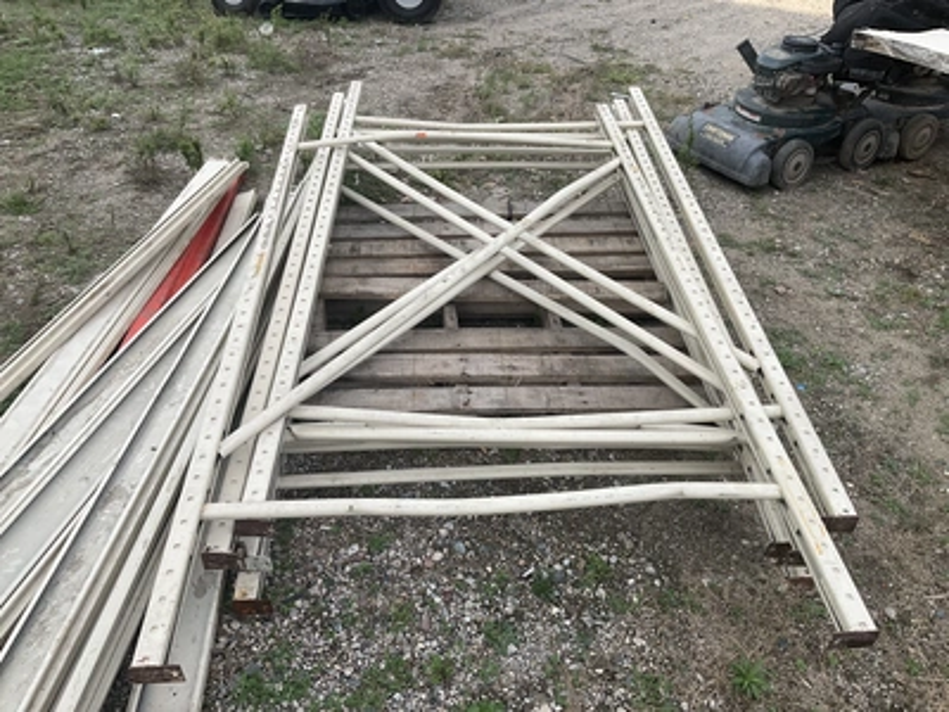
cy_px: 356
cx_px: 474
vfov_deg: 48.2
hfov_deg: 61.7
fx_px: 795
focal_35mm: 29
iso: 25
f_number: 1.8
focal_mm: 3
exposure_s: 1/912
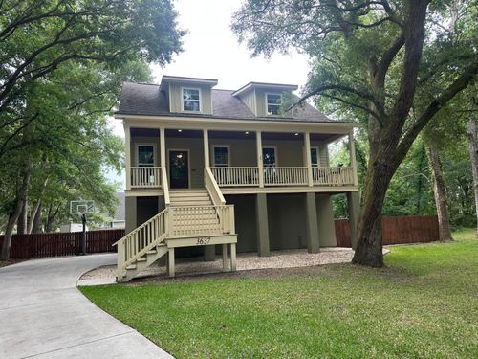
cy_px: 180
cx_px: 239
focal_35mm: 24
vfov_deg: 56.8
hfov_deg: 71.6
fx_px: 331
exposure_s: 1/262
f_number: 1.78
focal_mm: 6.86
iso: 80
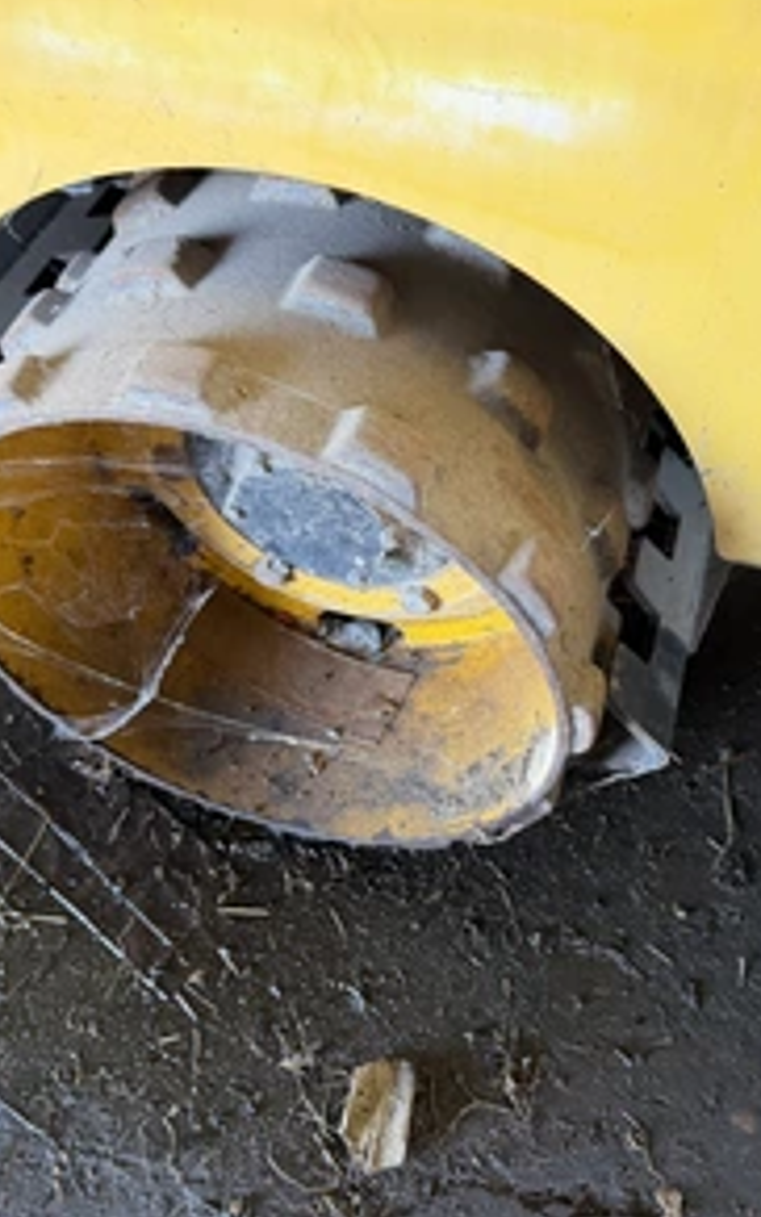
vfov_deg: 55.3
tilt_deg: -53.4
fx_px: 1161
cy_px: 594
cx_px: 414
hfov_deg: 36.3
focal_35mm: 35
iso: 200
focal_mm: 6.76
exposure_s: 1/95
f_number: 1.78
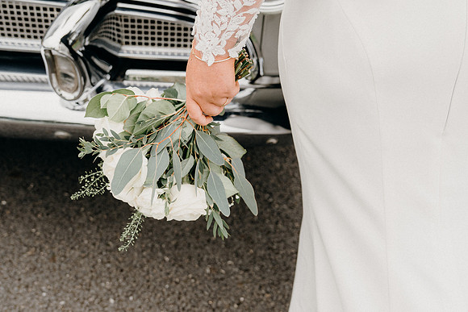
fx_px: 663
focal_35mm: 51
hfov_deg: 38.9
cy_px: 156
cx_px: 234
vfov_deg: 26.5
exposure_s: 1/200
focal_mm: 34
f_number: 3.5
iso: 125
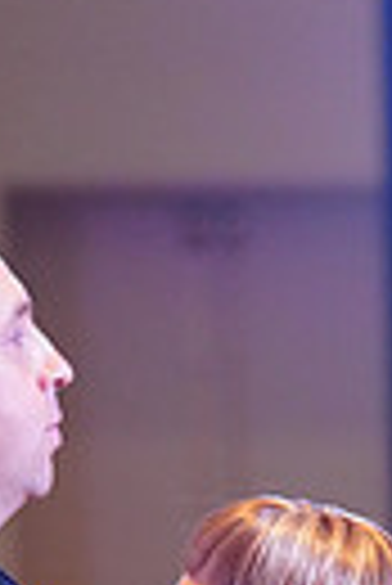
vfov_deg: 4.9
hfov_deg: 3.3
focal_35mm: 415
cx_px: 282
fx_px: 6760
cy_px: 1202
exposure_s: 1/400
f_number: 2.8
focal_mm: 93
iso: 5000
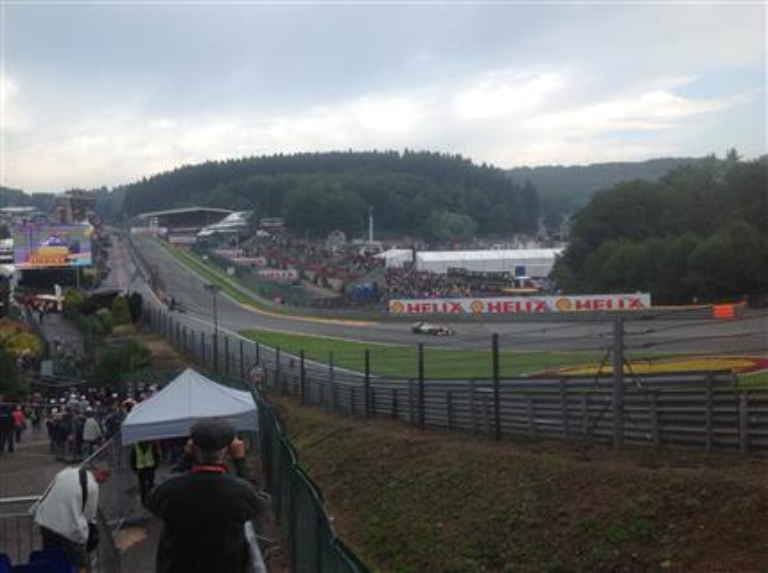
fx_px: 775
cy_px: 286
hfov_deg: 52.7
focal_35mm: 35
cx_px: 384
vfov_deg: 40.5
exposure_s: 1/521
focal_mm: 4.28
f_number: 2.4
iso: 50
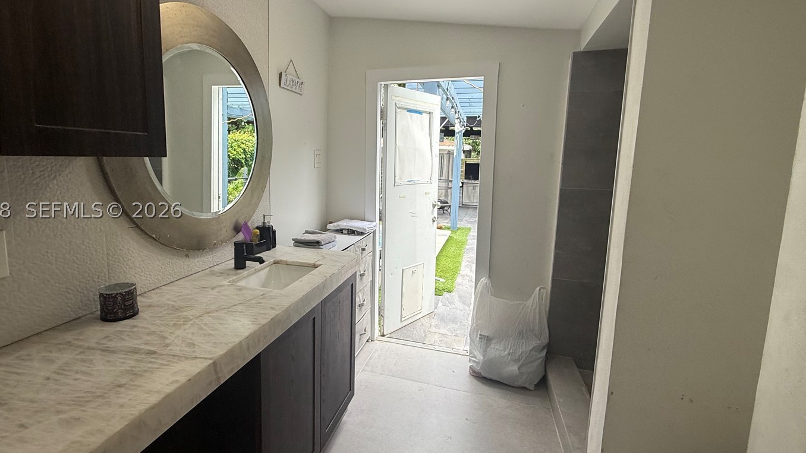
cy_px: 210
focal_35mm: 18
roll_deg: -1.6
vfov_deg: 61.0
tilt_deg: -5.8
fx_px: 385
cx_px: 364
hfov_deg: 92.4
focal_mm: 2.22
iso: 50
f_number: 2.2
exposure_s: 1/207
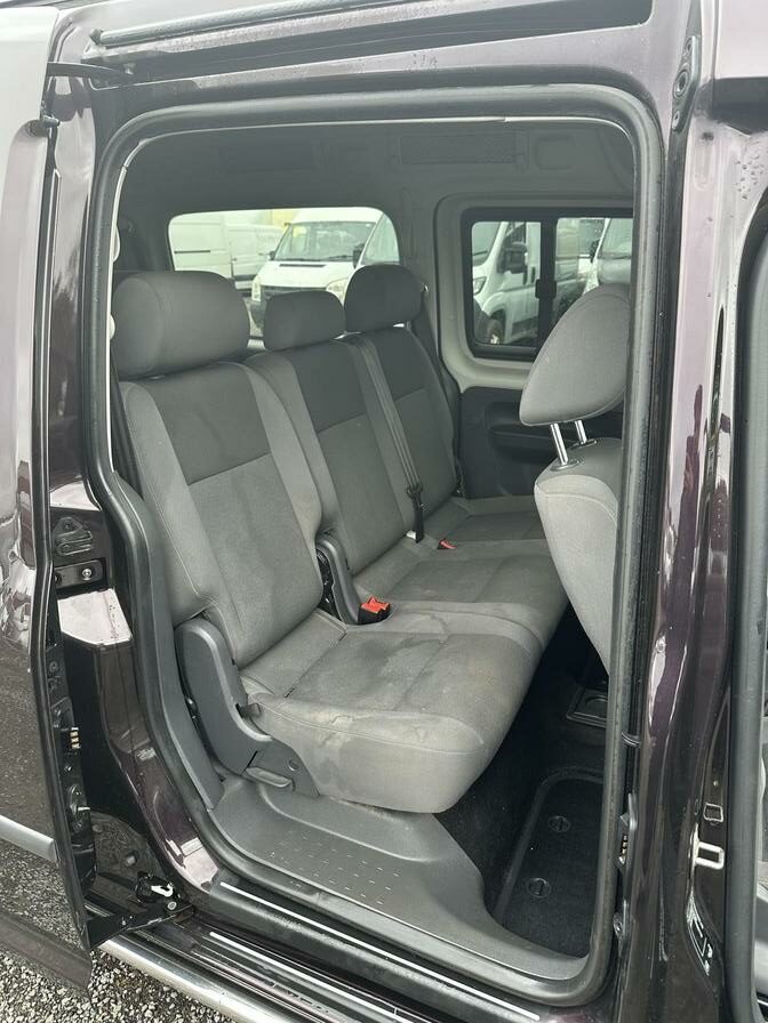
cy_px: 512
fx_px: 710
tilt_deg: -21.1
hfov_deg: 56.8
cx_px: 384
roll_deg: +0.2
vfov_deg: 71.6
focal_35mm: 24
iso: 50
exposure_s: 1/123
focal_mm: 6.86
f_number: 1.78
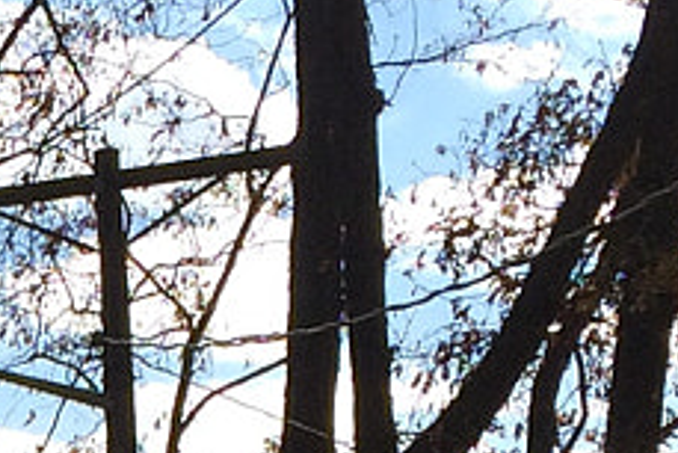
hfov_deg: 8.9
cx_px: -637
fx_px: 4108
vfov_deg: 5.9
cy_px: 1279
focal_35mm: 218
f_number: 2.2
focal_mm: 4.12
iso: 32
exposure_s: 1/2933
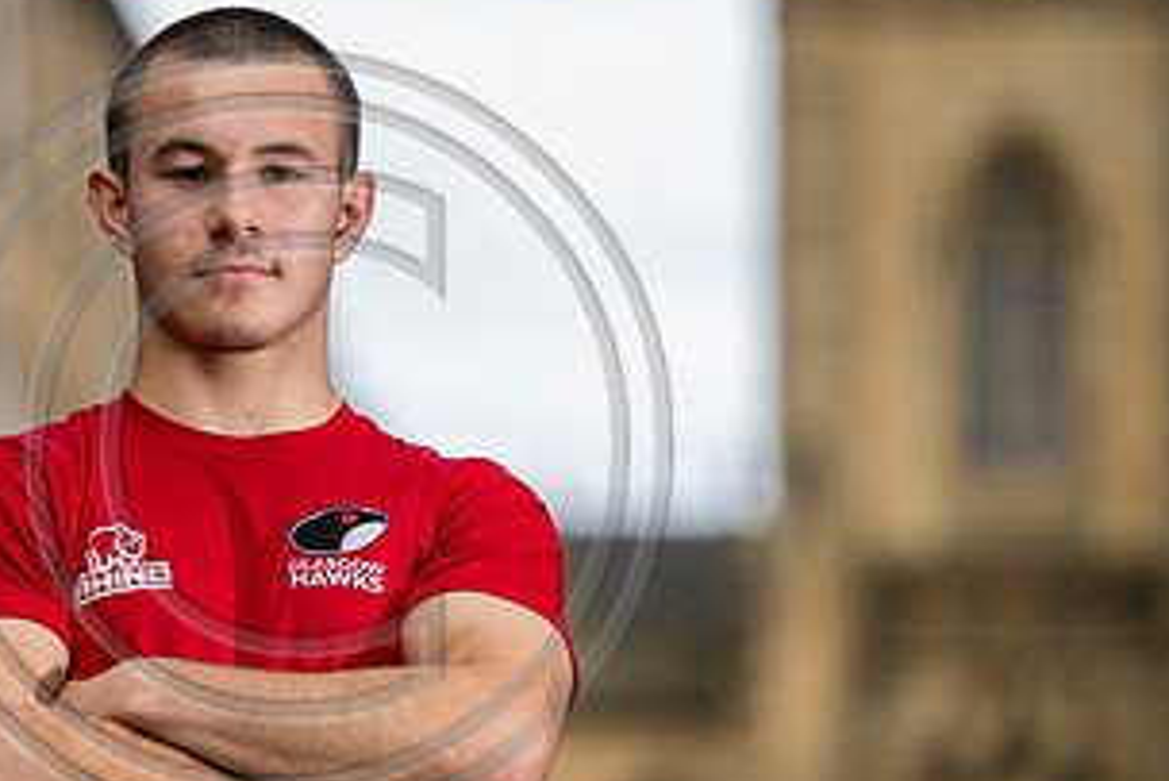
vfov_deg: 4.8
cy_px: 441
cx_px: 273
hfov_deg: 7.2
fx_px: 9291
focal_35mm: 286
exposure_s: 1/320
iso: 64
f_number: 2.8
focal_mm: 150
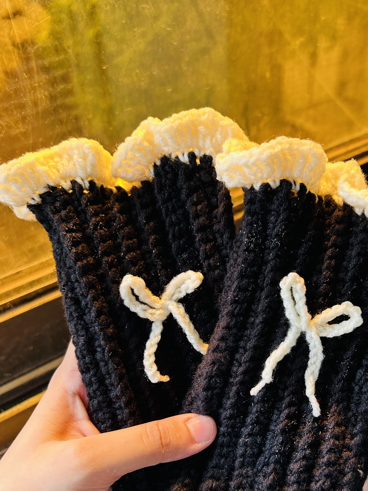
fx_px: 553
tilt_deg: -41.7
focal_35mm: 39
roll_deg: +0.0
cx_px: 247
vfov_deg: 47.1
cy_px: 325
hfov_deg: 36.4
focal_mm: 5.7
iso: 100
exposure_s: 1/121
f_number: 1.5
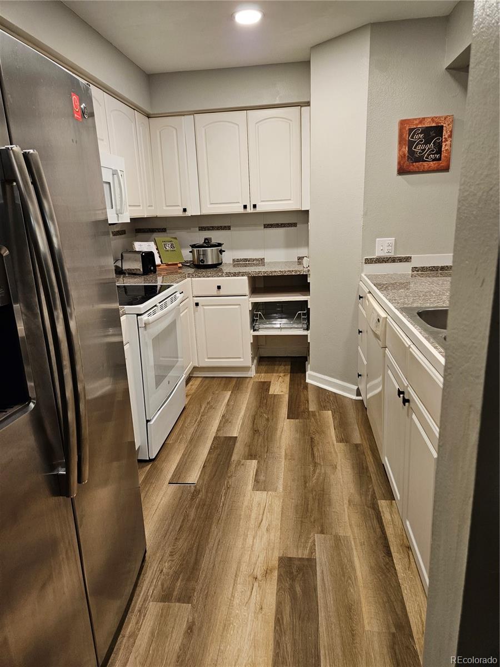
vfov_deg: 73.9
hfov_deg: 58.9
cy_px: 334
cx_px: 250
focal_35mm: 23
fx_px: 443
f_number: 1.8
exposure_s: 1/120
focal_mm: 5.4
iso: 320
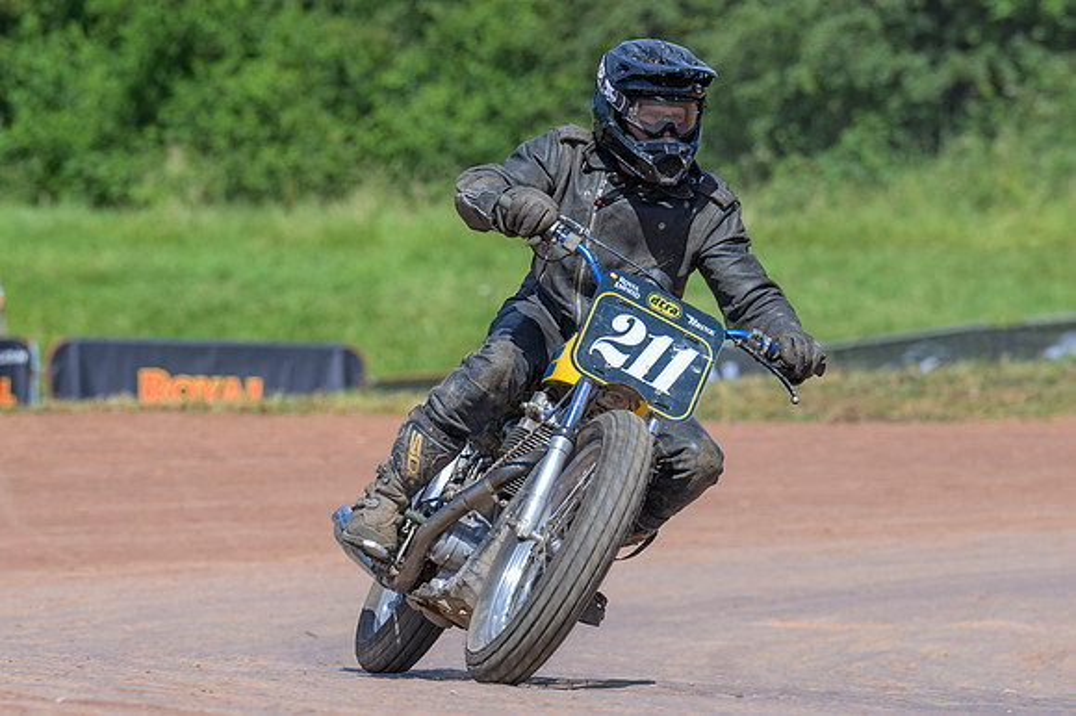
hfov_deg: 5.6
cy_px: 377
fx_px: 10944
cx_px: 419
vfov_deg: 3.7
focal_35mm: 366
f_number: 5
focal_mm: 200
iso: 90
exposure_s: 1/400
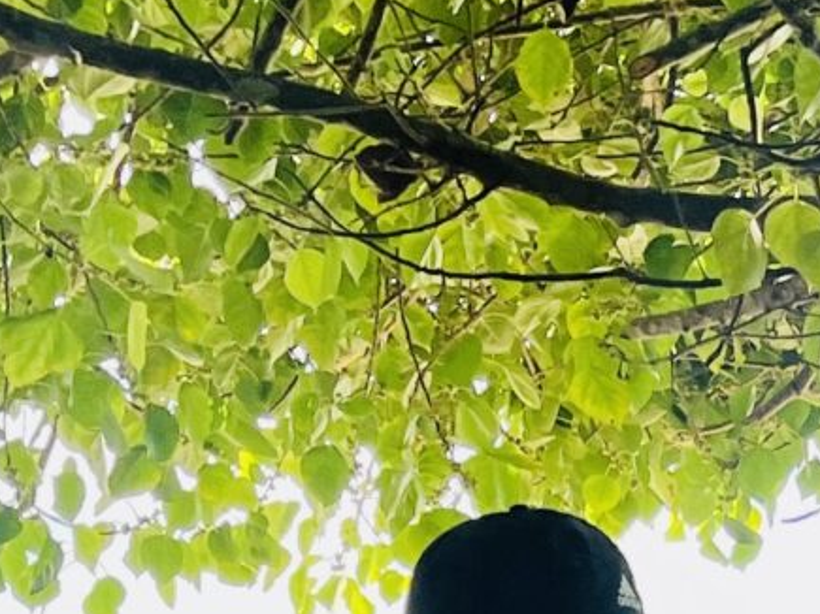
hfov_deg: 12.5
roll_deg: -2.4
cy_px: 1454
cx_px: 1103
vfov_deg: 8.8
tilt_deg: -8.9
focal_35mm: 153
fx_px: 3623
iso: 50
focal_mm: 5.1
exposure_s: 1/375
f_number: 1.6
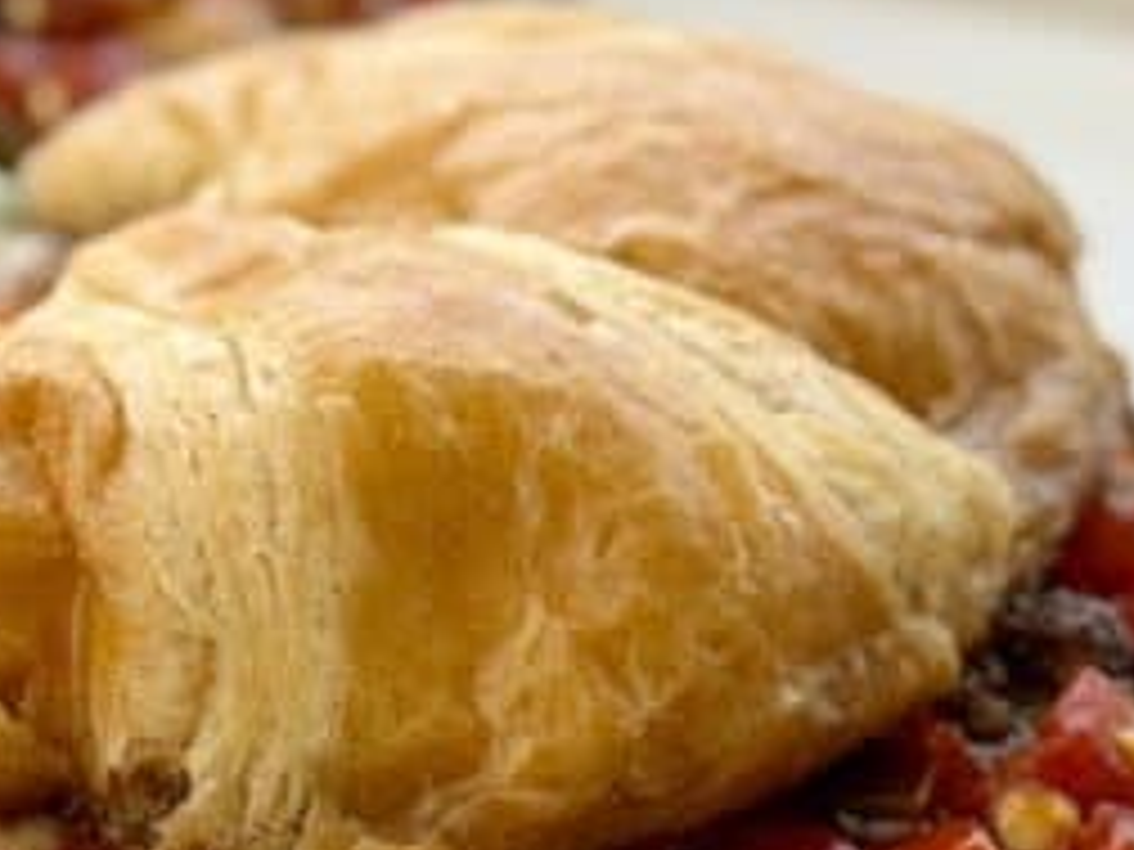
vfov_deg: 10.1
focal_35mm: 146
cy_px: 594
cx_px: 0
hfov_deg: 13.3
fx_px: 4783
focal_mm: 6.76
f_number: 1.78
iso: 64
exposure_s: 1/1513
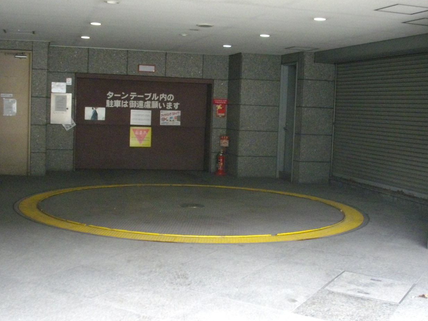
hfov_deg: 39.6
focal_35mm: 48
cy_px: 162
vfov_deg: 30.3
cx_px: 200
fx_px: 594
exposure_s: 1/50
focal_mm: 6.2
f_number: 2.8
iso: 428
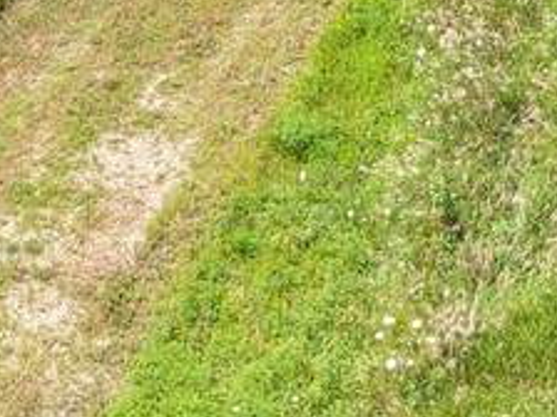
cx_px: 375
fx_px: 2204
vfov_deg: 10.0
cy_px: -415
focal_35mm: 137
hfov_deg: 14.4
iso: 270
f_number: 1.8
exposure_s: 1/2000
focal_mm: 8.67
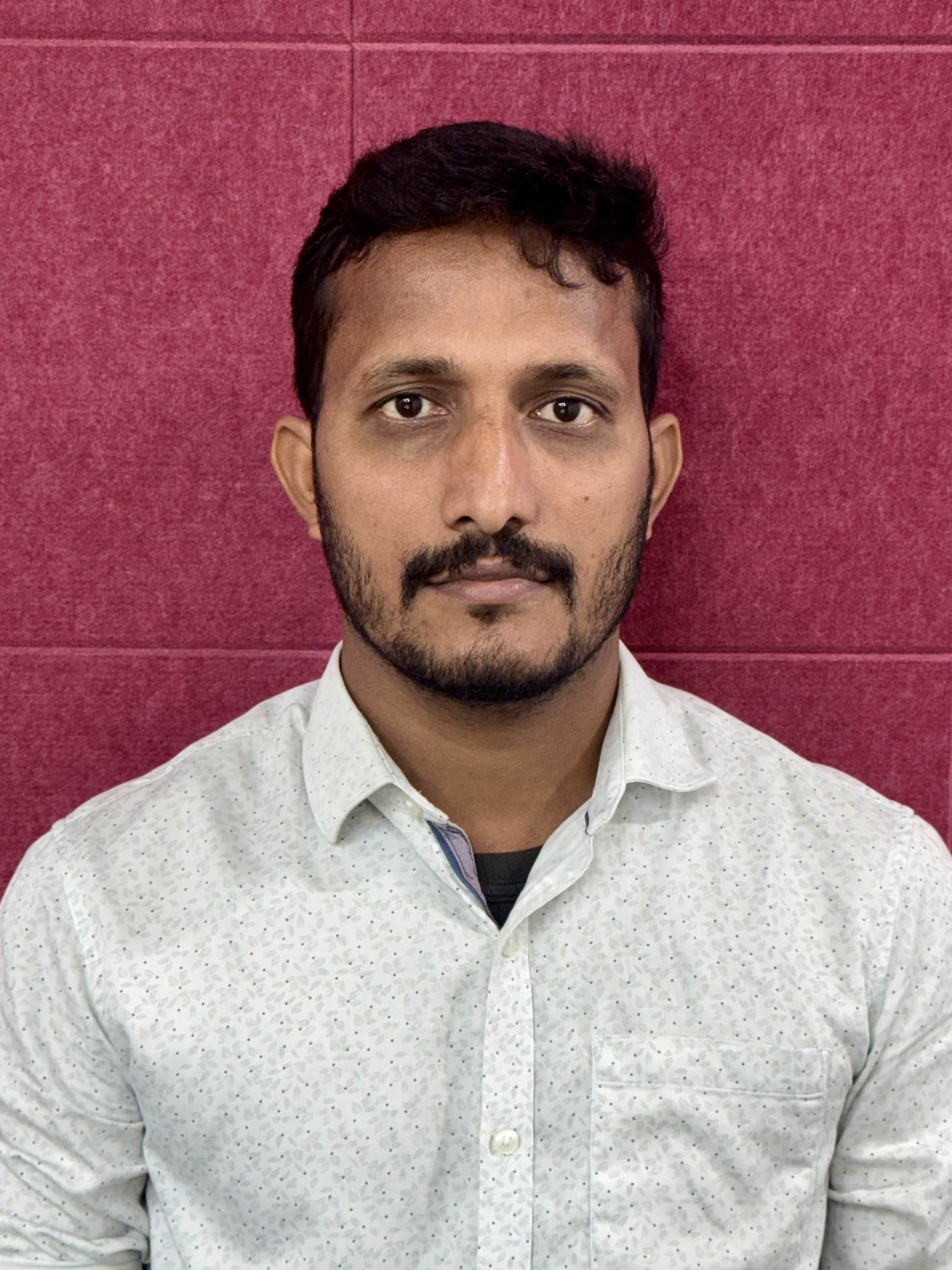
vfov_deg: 39.7
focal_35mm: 48
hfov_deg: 30.3
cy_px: 635
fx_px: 1760
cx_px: 476
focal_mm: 6.76
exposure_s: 1/50
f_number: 1.78
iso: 100
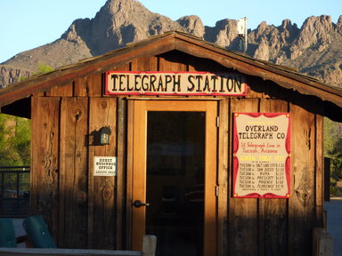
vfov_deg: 10.8
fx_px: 1354
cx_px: 171
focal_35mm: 137
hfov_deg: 14.4
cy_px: 128
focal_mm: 22.5
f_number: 4.5
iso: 80
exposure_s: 1/125
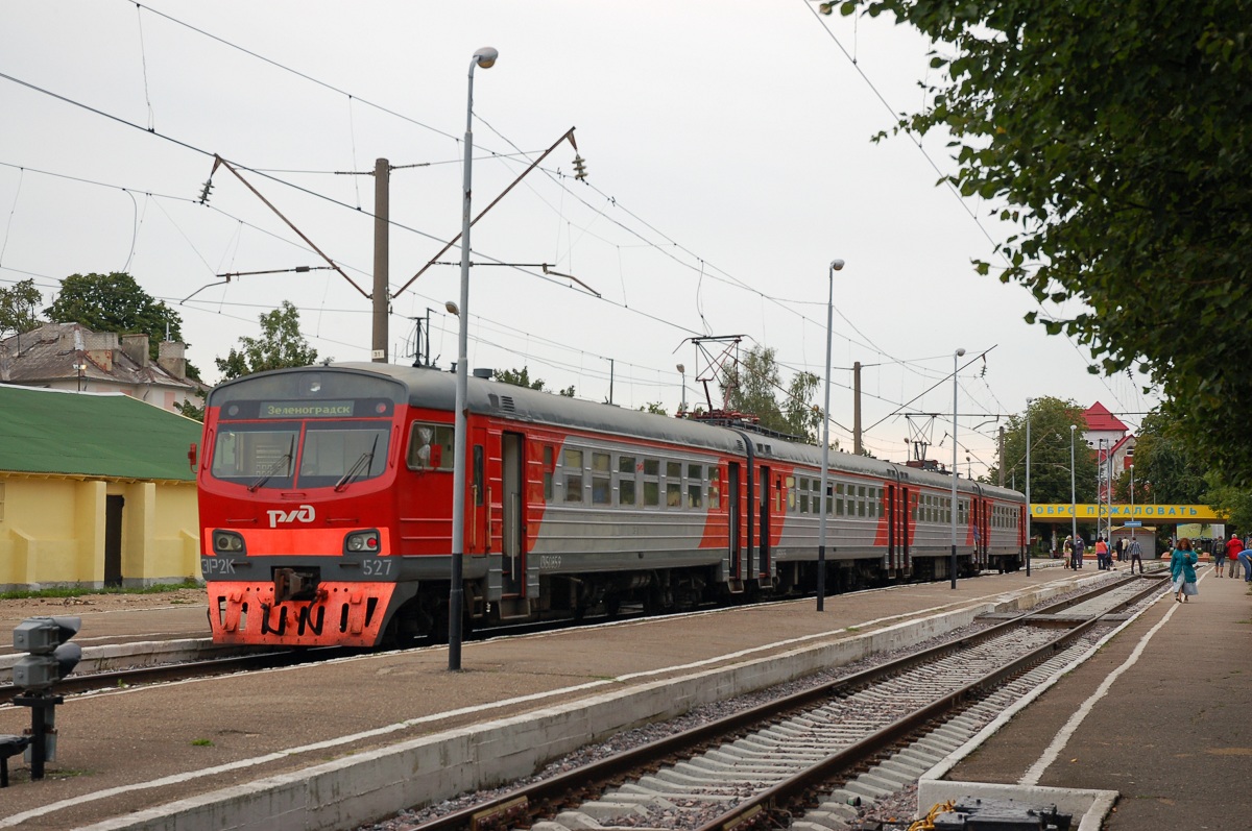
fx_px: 2084
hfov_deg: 33.4
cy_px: 416
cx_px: 626
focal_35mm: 60
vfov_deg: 22.6
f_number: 5.6
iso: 220
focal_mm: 40
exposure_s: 1/125
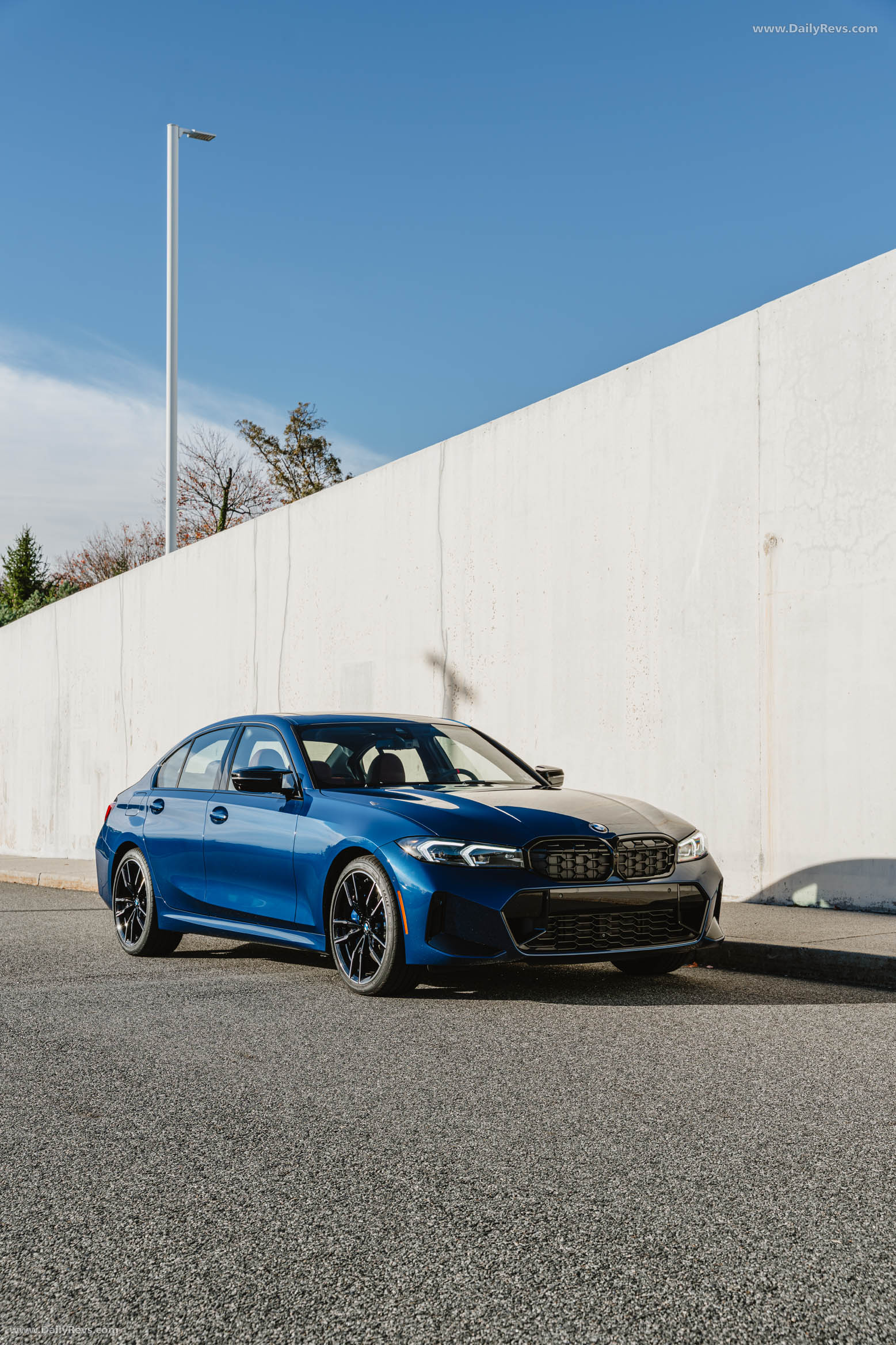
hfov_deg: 30.3
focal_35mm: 44
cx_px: 448
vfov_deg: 44.2
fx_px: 1654
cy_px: 672
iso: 200
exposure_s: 1/160
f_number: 7.1
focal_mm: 44.3
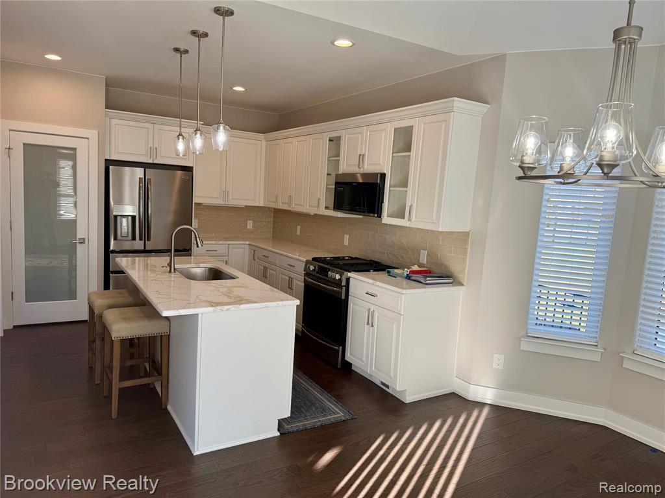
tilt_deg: -6.6
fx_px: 461
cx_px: 332
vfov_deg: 56.8
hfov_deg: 71.6
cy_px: 249
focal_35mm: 24
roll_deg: -3.3
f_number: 1.78
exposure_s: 1/333
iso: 80
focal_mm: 6.76
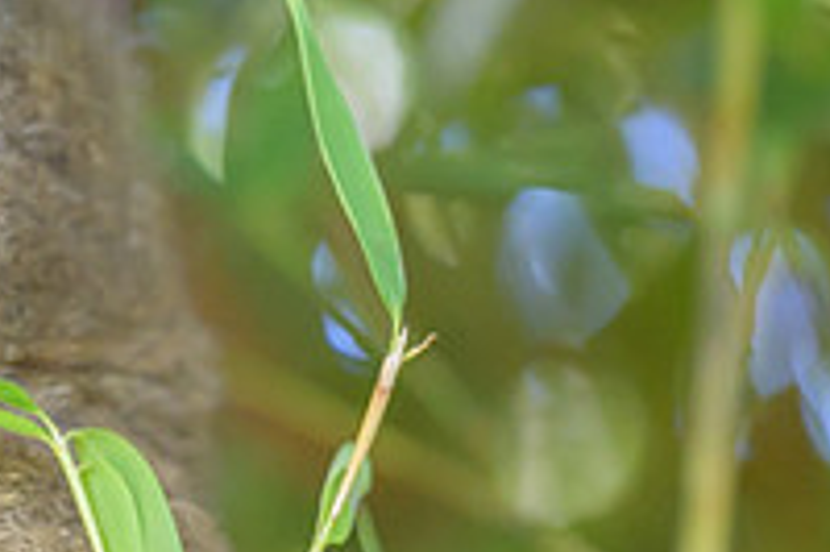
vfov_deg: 4.4
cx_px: -482
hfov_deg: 6.5
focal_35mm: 313
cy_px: -296
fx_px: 7210
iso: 5600
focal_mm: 93
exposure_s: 1/1000
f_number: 2.8
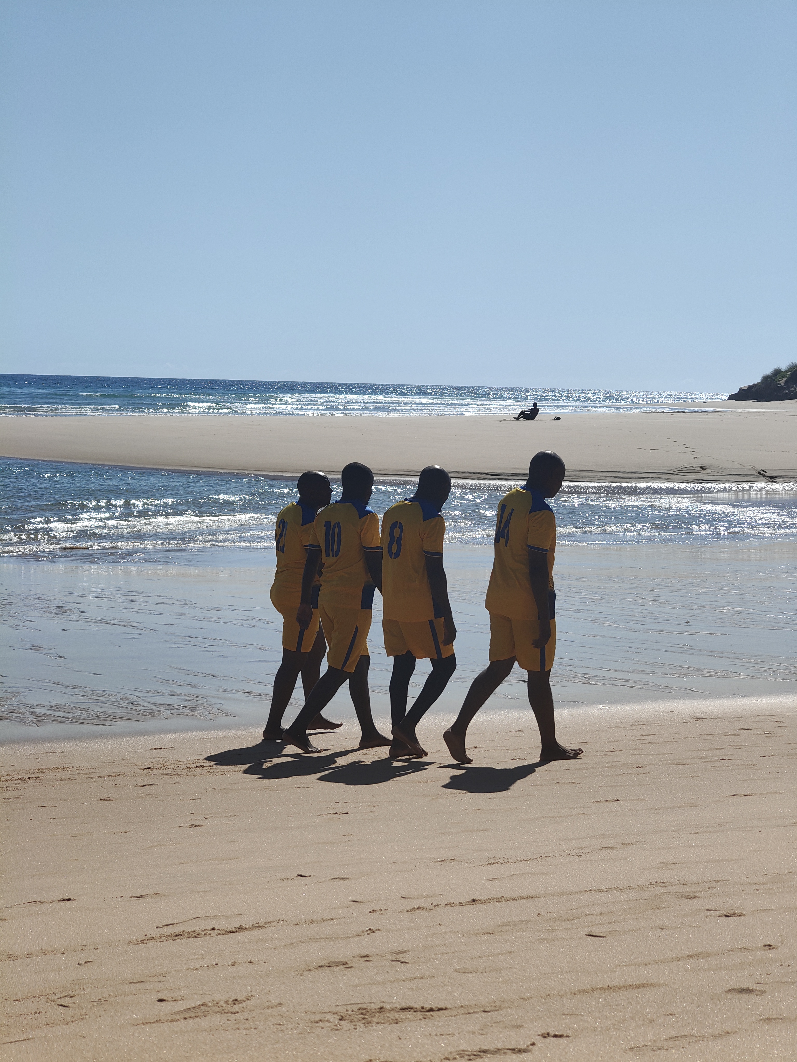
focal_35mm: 70
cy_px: 531
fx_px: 2149
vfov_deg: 27.8
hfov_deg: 21.0
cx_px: 398
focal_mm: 13.3
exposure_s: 1/2340
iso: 71
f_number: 2.55
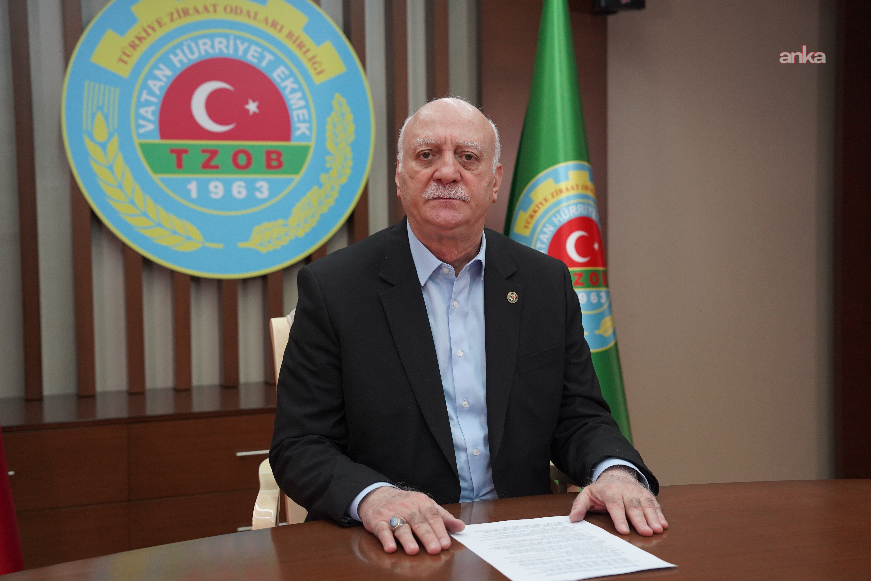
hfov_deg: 41.1
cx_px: 436
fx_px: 1161
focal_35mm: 48
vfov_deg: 28.1
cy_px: 290
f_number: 4
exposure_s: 1/160
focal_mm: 48
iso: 3200
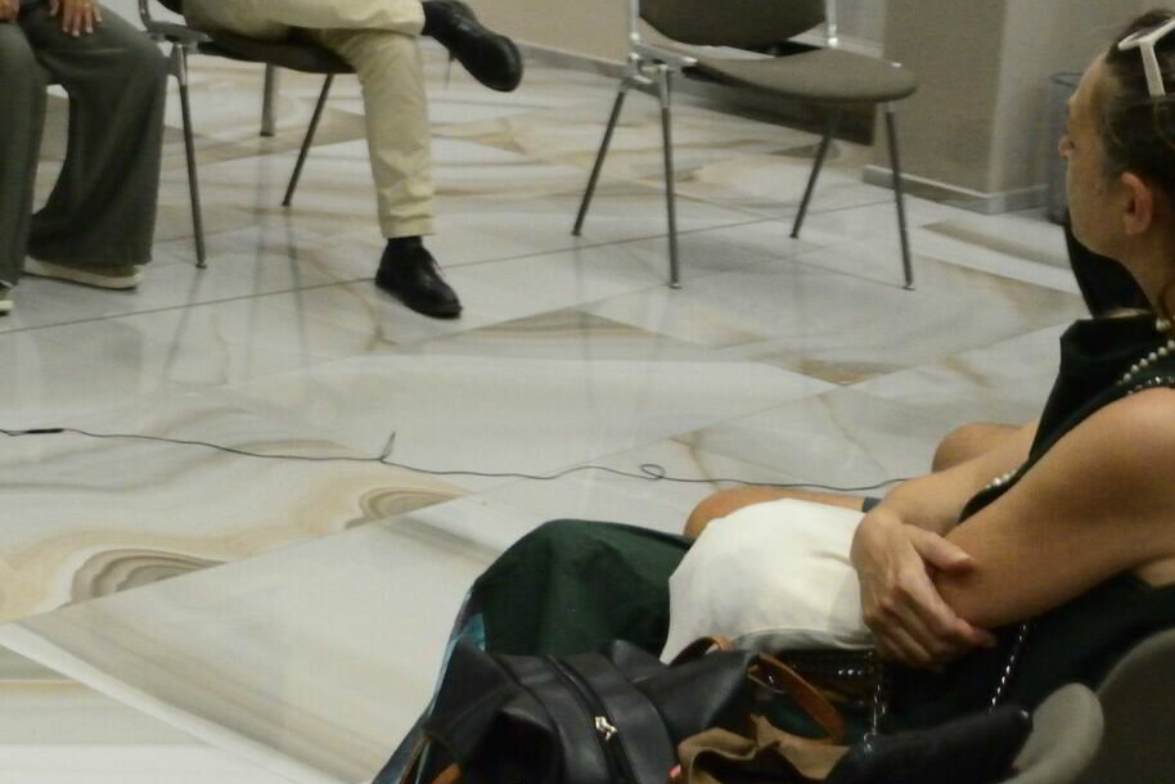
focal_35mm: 92
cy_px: -334
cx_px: -440
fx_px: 3004
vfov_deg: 14.1
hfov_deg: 19.9
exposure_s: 1/200
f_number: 5
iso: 4500
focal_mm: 29
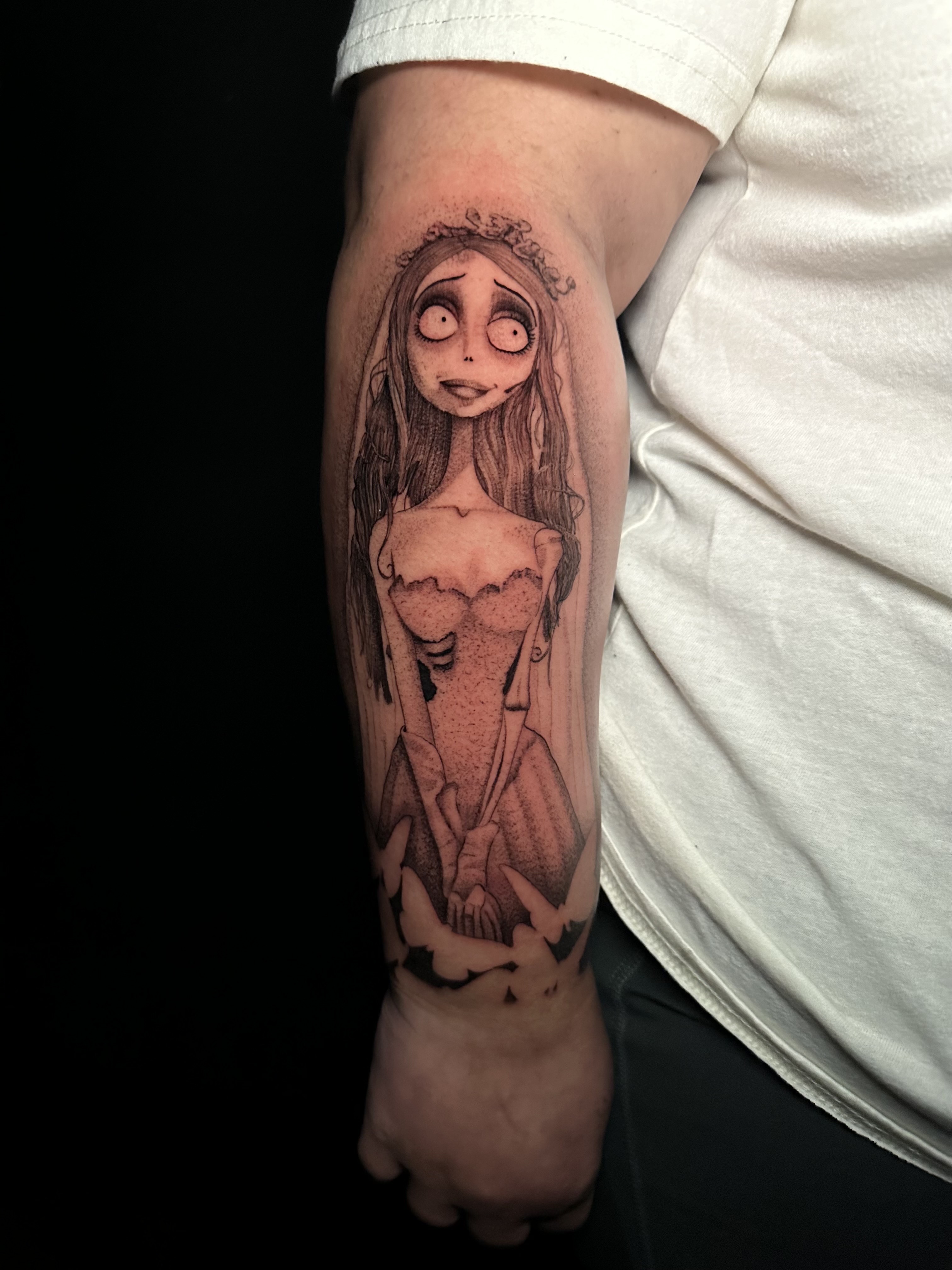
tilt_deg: -25.6
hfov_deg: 56.8
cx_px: 476
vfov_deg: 71.6
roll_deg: -0.7
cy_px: 635
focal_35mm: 24
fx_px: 880
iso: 1600
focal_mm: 6.86
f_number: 1.78
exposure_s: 1/30
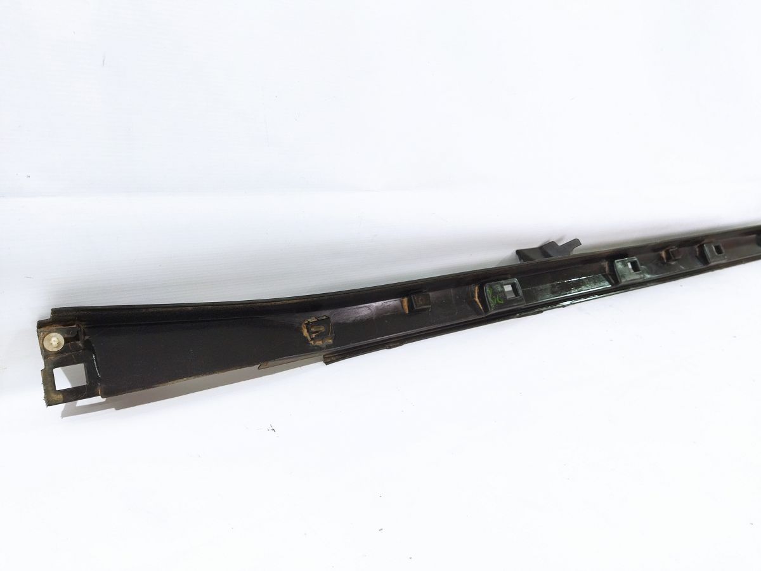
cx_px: 380
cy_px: 286
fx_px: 594
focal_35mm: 27
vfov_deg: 51.4
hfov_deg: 65.3
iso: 167
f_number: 1.79
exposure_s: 1/50
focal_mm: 4.71
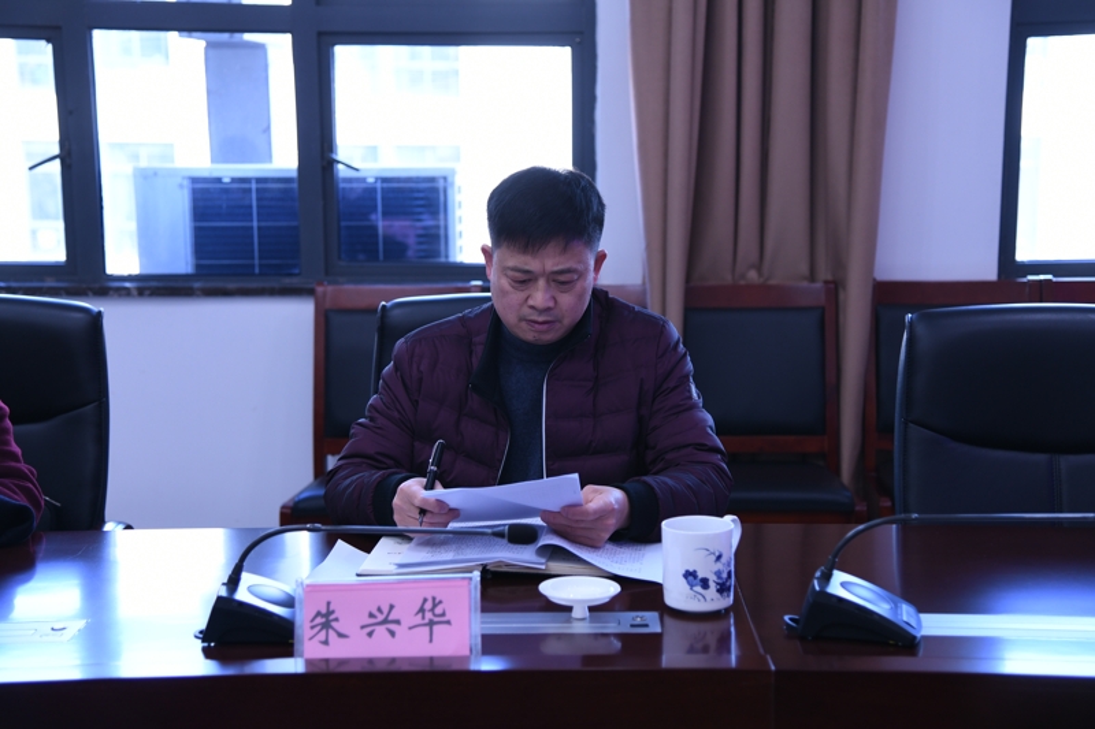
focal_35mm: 58
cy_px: 364
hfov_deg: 34.5
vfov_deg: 23.4
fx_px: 1764
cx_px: 548
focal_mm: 58
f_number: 4
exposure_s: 1/50
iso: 640
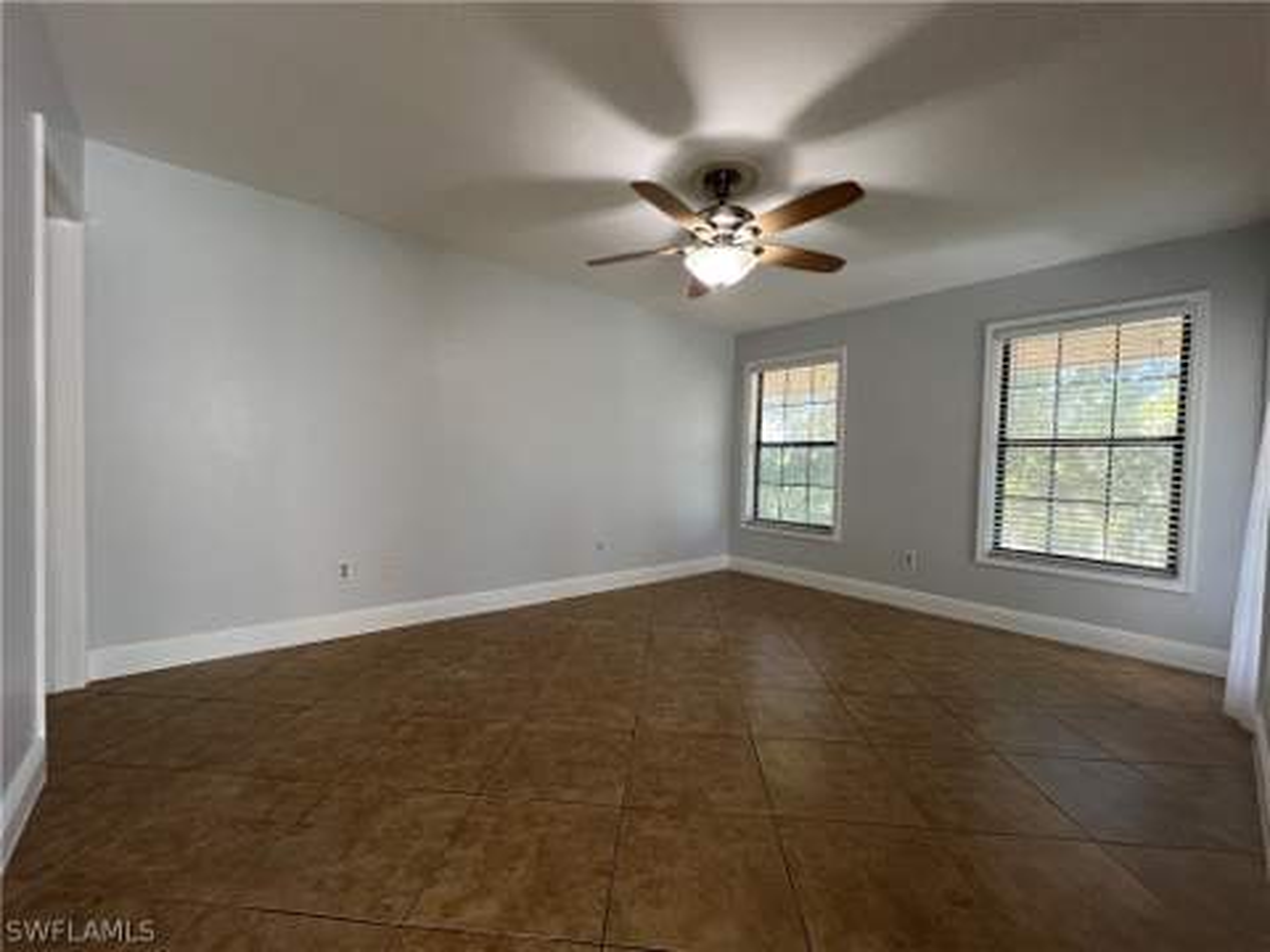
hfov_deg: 106.2
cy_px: 476
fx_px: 477
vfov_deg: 89.9
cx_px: 635
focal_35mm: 13
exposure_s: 1/120
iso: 200
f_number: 1.8
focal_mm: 1.57
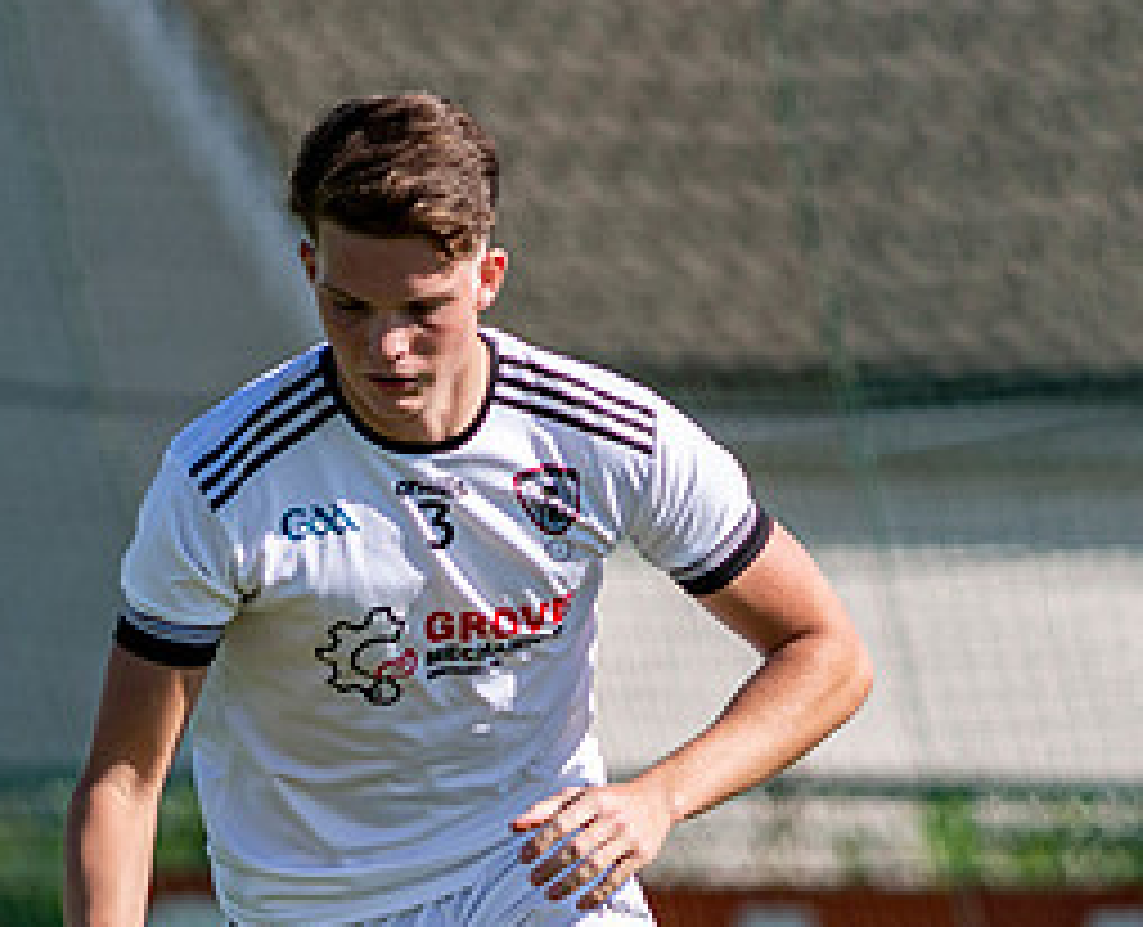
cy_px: 1028
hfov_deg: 1.4
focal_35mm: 1382
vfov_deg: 1.1
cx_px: 391
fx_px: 47003
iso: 140
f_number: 2.8
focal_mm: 300
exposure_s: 1/2500
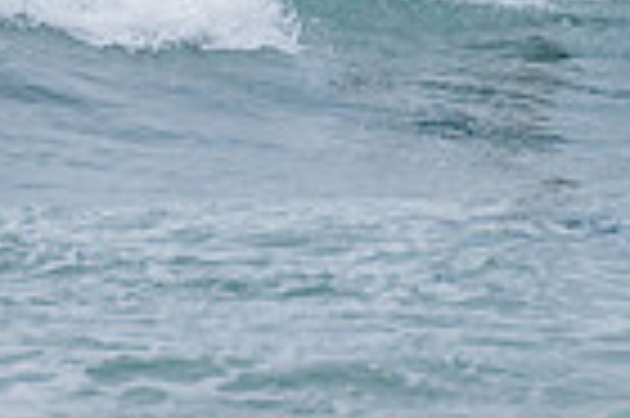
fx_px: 38420
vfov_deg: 0.6
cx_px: 499
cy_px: -61
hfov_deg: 0.9
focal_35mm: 2198
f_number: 5.6
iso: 560
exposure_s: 1/2000
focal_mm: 500
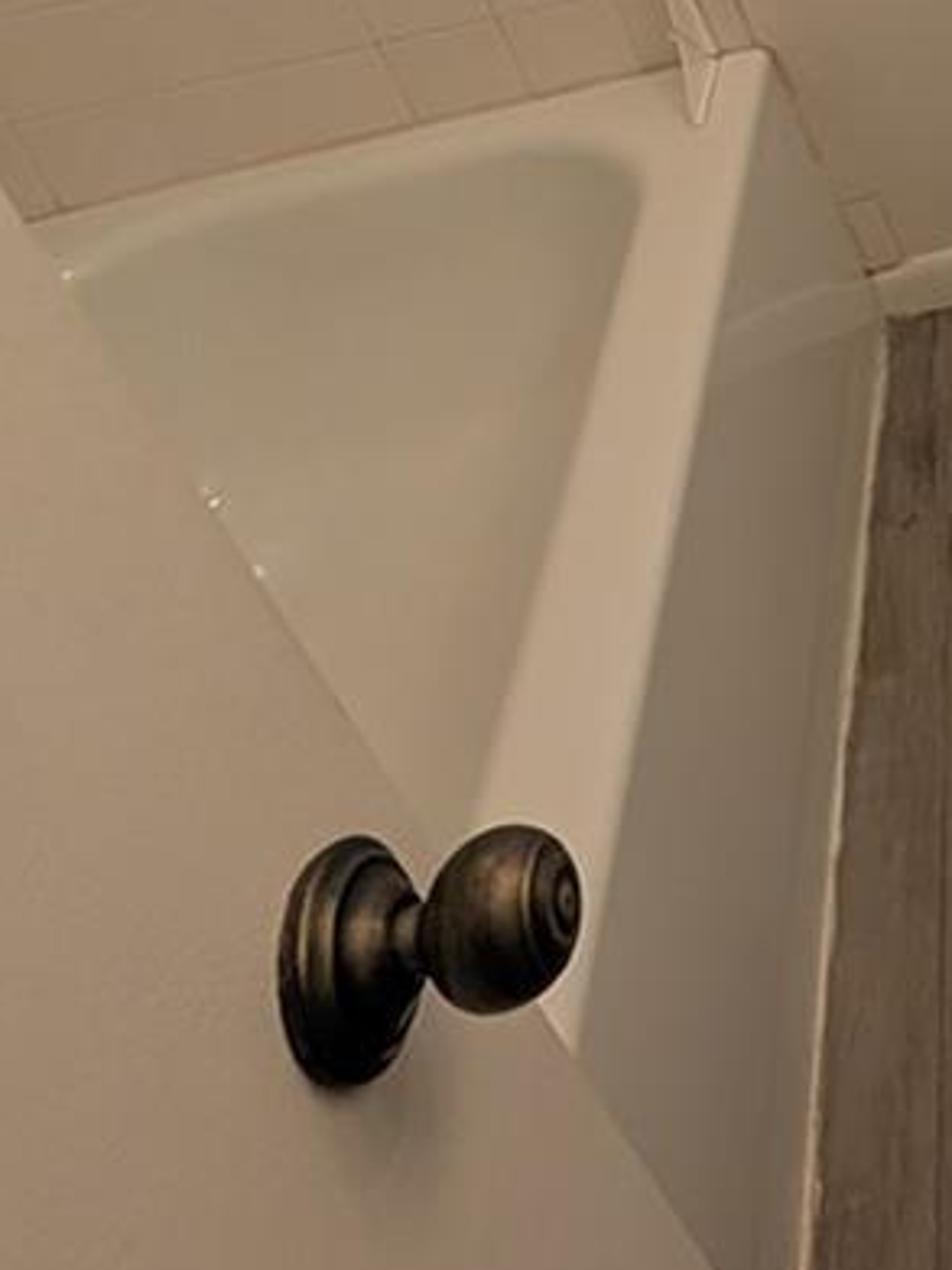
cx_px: 1651
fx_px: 1798
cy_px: -58
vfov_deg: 34.6
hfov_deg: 21.3
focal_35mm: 49
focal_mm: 2.02
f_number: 1.7
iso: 148
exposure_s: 1/120
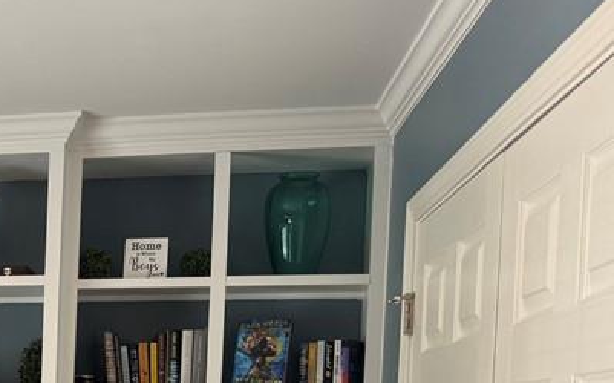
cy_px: 483
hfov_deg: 27.9
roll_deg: -1.4
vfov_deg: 18.7
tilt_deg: -3.9
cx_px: -109
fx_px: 1087
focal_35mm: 65
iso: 160
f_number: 1.78
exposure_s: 1/60
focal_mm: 6.76
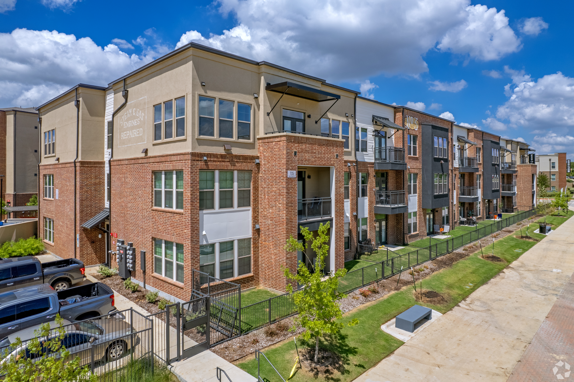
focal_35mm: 22
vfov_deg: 57.2
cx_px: 287
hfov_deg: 78.6
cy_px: 191
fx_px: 351
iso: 140
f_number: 2.8
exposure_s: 1/3200
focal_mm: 8.38
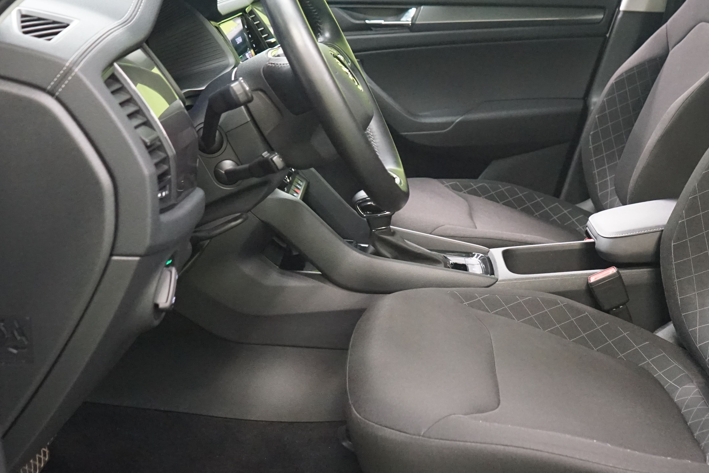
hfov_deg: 40.7
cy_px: 220
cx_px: 461
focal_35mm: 48
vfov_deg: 28.1
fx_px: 945
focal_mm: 28
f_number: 5
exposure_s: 1/50
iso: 6400
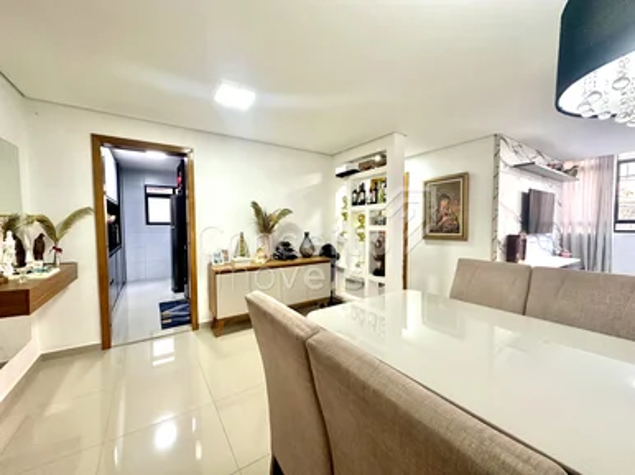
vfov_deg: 85.6
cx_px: 318
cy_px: 238
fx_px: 257
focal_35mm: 14
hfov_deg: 102.1
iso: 250
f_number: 2.2
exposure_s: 1/60
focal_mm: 2.22
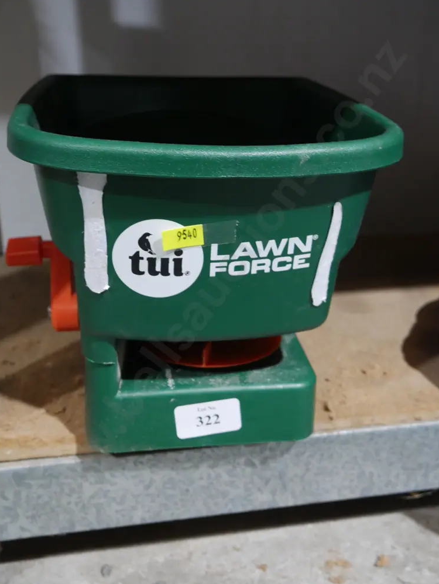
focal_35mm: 41
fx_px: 693
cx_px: 217
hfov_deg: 35.2
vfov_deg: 45.8
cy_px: 287
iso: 1600
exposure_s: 1/60
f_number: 4.5
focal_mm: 20
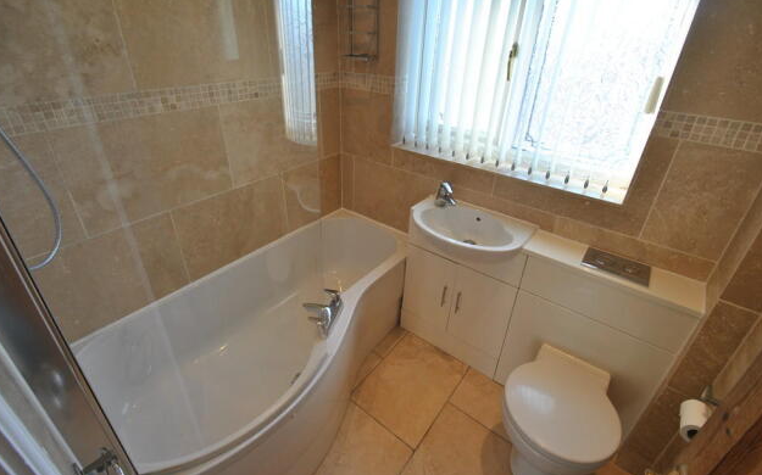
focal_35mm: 16
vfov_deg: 71.0
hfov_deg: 97.8
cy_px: 213
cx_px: 383
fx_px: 332
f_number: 4.5
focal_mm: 10
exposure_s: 1/80
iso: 200
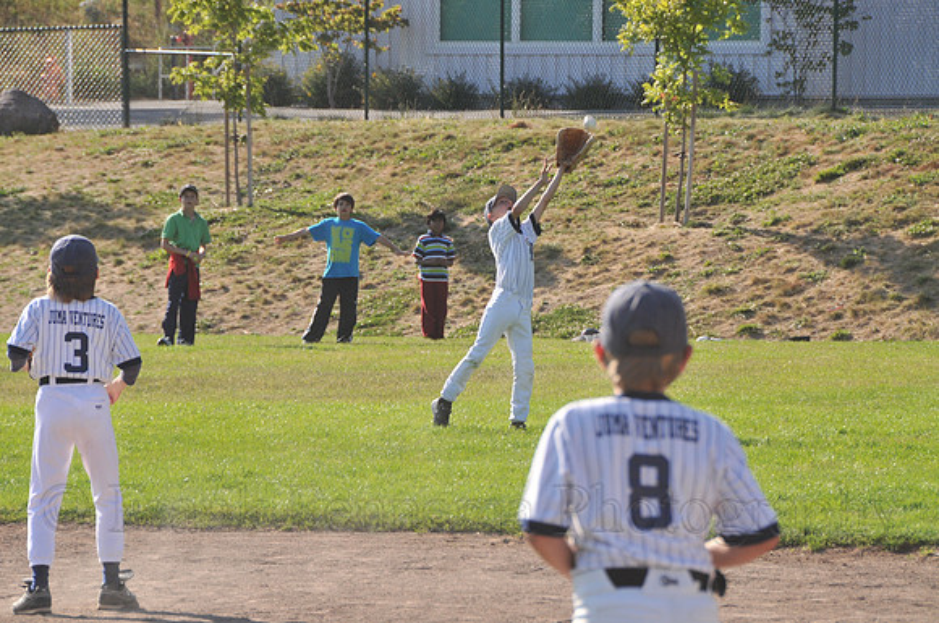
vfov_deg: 5.4
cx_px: 470
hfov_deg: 8.1
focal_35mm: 255
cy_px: 312
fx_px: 6642
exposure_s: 1/500
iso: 400
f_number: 8
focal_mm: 170
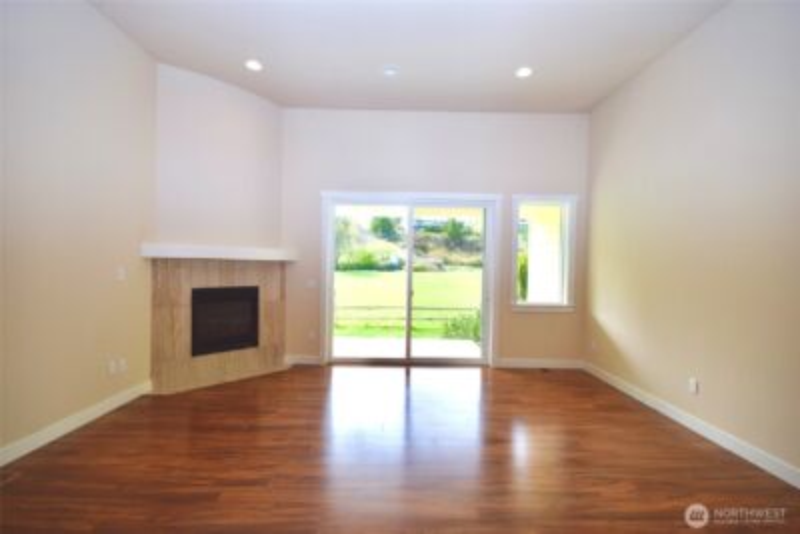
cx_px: 400
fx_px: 333
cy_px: 267
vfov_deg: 77.4
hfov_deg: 100.4
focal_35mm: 15
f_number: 7.1
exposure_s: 1/200
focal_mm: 10
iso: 400
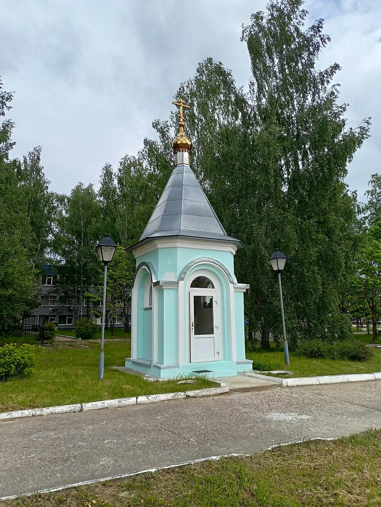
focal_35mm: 28
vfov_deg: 63.4
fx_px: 411
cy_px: 254
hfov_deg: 49.7
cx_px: 190
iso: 114
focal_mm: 4.69
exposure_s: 1/2994
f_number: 1.8
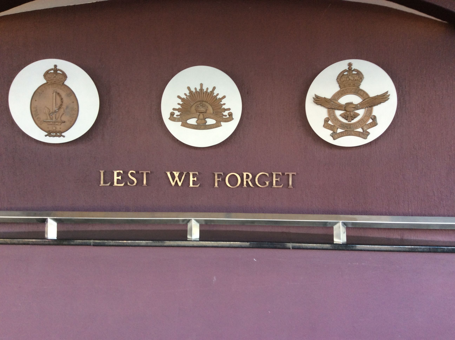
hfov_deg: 56.9
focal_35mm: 32
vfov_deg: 44.1
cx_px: 228
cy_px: 170
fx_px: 420
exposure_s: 1/40
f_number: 2.4
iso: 40
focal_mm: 3.3
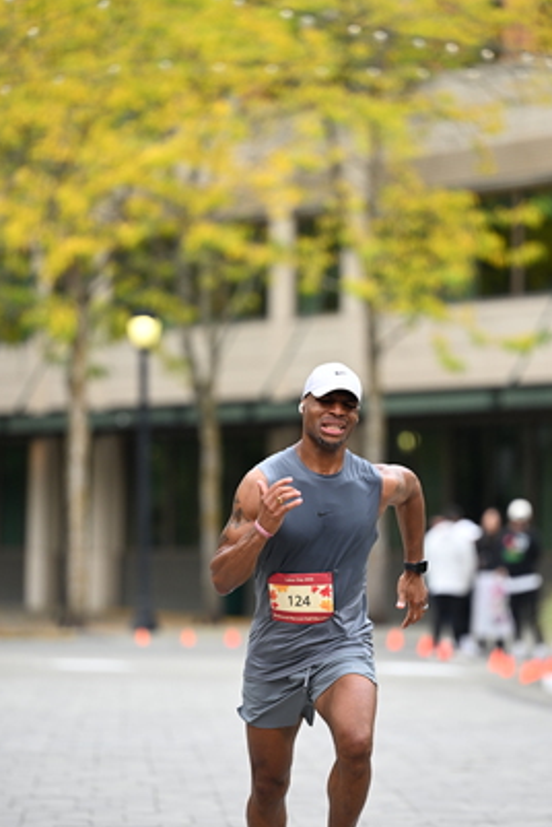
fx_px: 5349
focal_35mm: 233
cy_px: 464
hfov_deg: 5.9
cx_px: 345
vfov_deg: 8.8
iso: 640
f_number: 2.8
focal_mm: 170
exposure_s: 1/2000
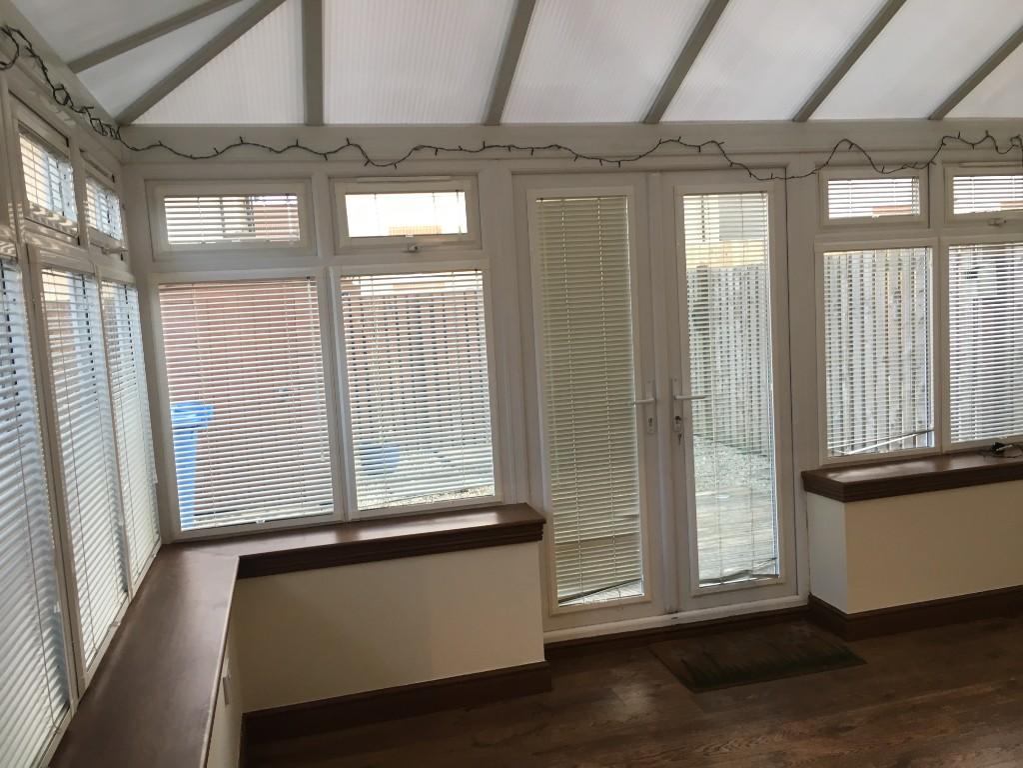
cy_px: 384
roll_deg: +3.8
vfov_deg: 48.2
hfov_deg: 61.7
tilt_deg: -6.1
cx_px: 512
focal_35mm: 29
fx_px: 857
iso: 25
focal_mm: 4.15
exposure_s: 1/33
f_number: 2.2
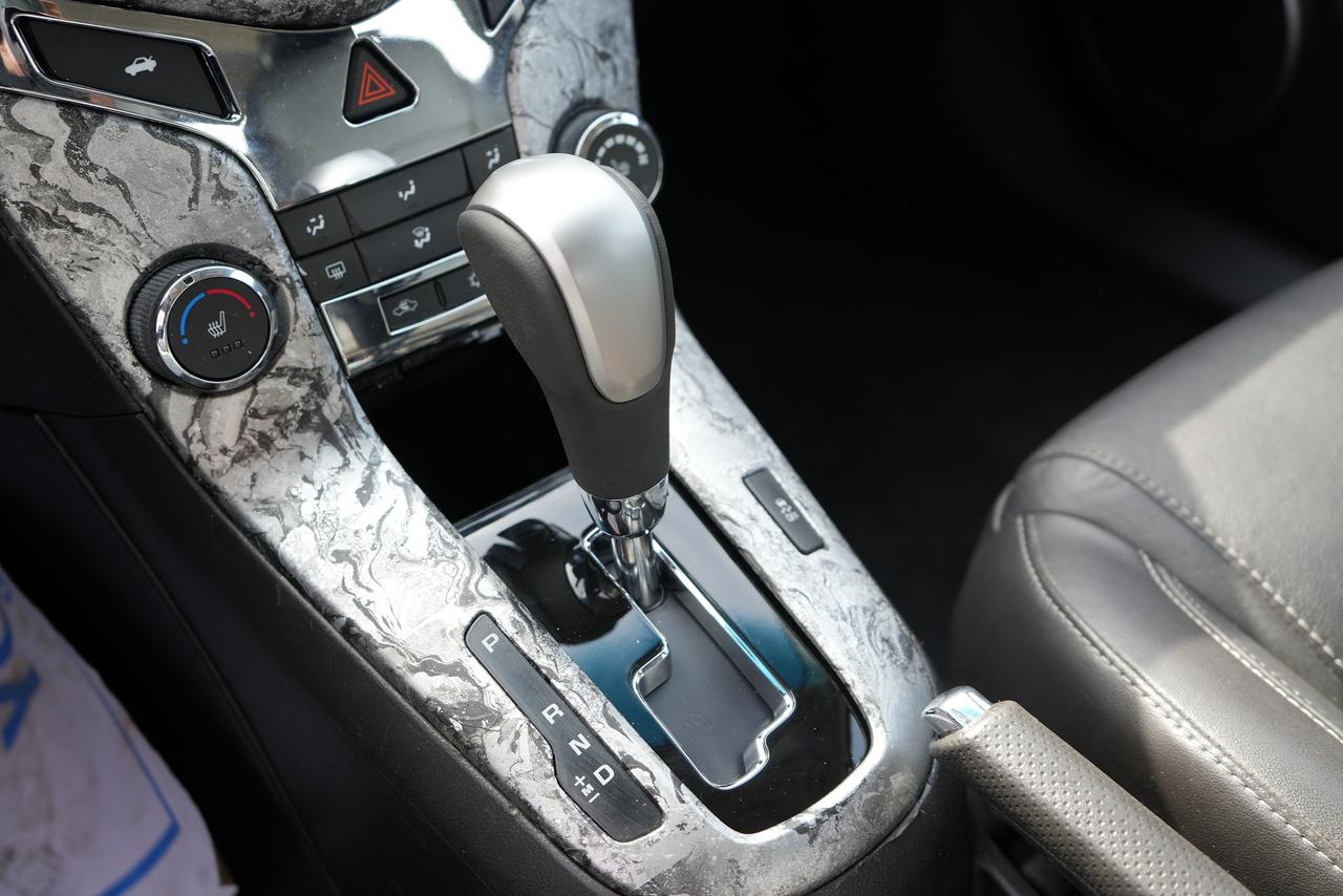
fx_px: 1418
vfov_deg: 35.1
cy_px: 448
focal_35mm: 38
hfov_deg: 50.7
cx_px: 672
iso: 125
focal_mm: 38
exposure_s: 1/60
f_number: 4
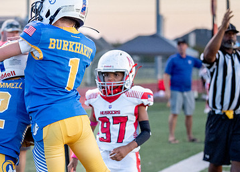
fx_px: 1131
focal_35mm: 166
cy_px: 122
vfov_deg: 8.7
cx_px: 37
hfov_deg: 12.0
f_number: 2.8
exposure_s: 1/1250
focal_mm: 70
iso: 2000
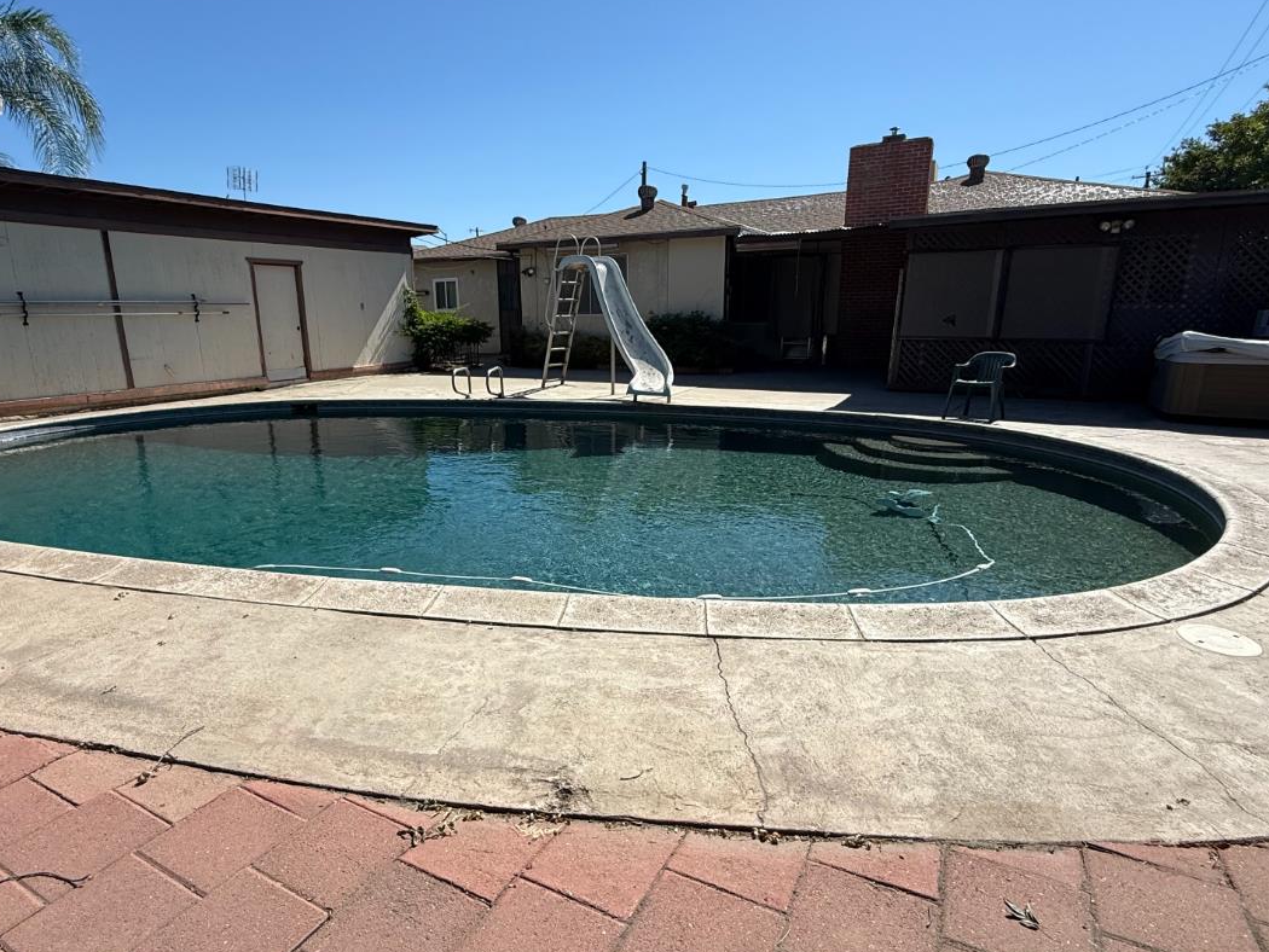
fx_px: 733
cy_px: 487
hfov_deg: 81.5
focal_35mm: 20
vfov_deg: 66.0
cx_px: 578
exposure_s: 1/2506
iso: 50
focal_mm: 2.22
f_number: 2.2
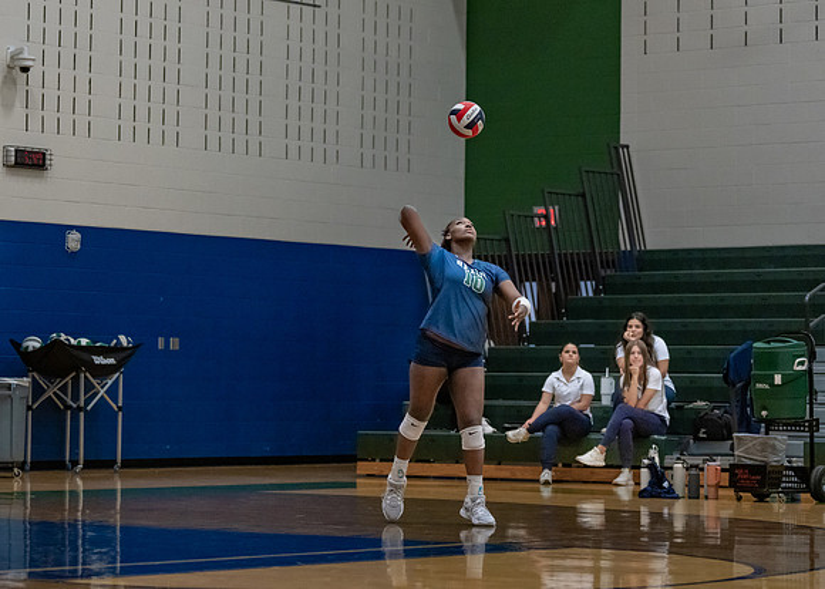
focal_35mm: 113
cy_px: 282
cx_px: 377
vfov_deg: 12.7
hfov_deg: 17.7
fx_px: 2653
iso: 4000
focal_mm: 80
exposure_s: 1/1000
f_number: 2.8
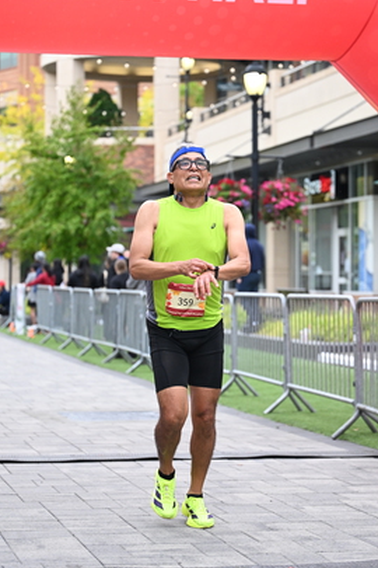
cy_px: 302
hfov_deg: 14.4
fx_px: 1496
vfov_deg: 21.5
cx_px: 226
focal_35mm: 95
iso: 1250
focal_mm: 70
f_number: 2.8
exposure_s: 1/1600
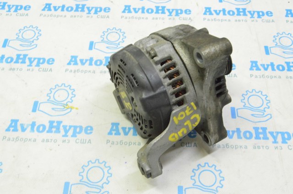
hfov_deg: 49.6
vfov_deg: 34.1
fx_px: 317
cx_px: 146
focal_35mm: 39
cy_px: 97
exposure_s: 1/20
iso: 6400
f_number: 20
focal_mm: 26
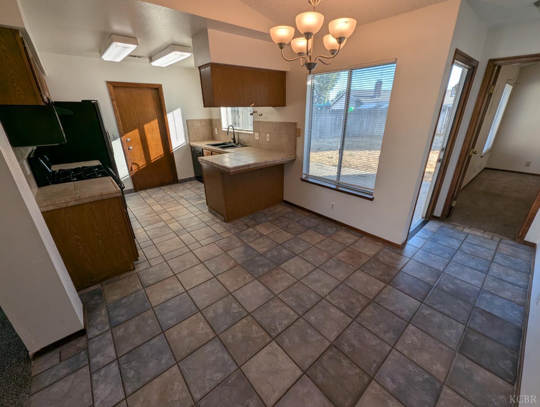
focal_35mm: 13
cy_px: 204
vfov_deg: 90.0
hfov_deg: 106.1
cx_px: 270
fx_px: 203
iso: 49
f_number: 2.2
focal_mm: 1.95
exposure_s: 1/298
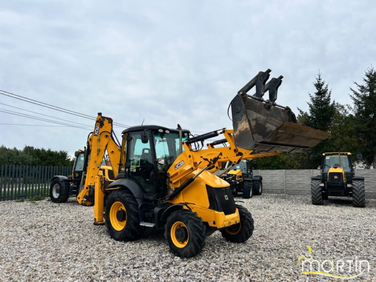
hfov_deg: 67.3
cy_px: 141
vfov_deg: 53.1
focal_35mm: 26
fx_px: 282
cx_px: 188
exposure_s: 1/2841
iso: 50
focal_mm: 5.7
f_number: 1.5
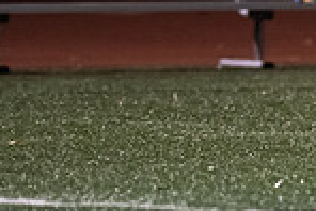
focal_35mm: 1172
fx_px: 10297
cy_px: -5
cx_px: 440
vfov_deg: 1.2
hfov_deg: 1.8
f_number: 2.8
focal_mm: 300
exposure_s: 1/1000
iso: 8000
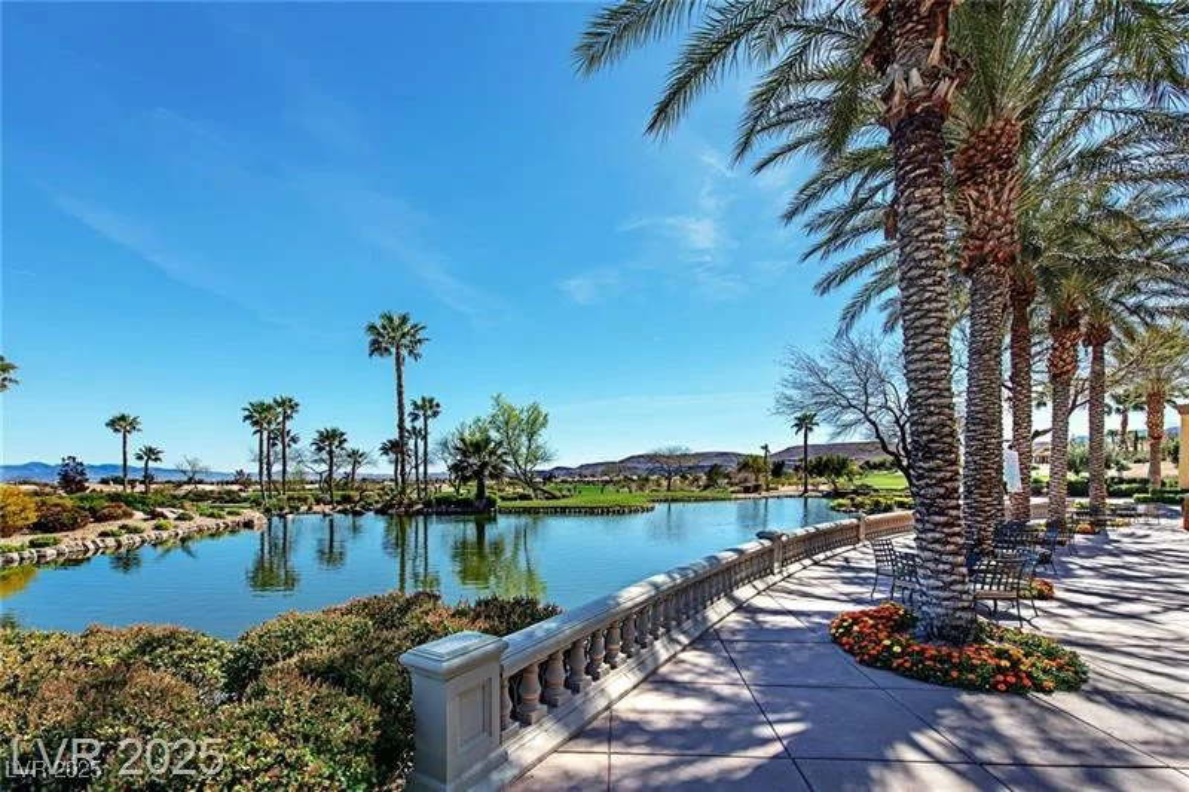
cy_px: 396
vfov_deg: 81.2
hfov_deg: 104.3
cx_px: 594
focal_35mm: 14
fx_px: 462
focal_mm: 14
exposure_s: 1/200
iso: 100
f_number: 8
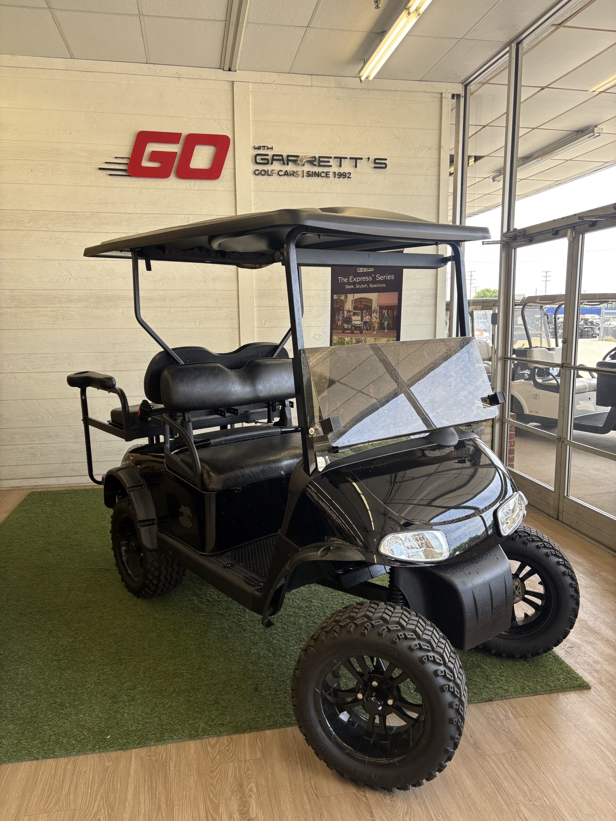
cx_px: 308
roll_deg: -0.5
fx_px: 617
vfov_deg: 67.3
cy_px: 410
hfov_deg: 53.1
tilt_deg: -7.4
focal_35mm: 26
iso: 50
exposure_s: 1/122
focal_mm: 5.96
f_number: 1.6
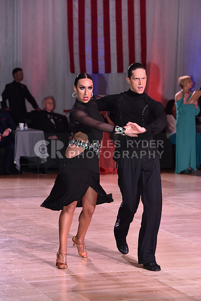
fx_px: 1021
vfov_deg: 16.8
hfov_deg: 11.2
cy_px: 150
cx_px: 100
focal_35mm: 122
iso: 1600
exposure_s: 1/250
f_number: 5
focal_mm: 122
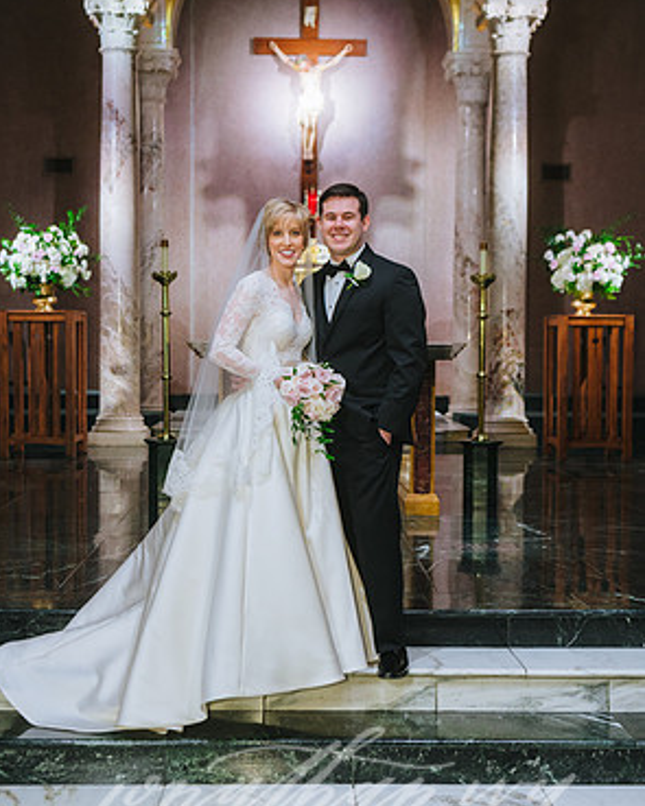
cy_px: 389
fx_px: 1313
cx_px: 319
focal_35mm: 55
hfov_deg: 27.6
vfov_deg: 34.2
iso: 1250
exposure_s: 1/250
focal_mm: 48
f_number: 4
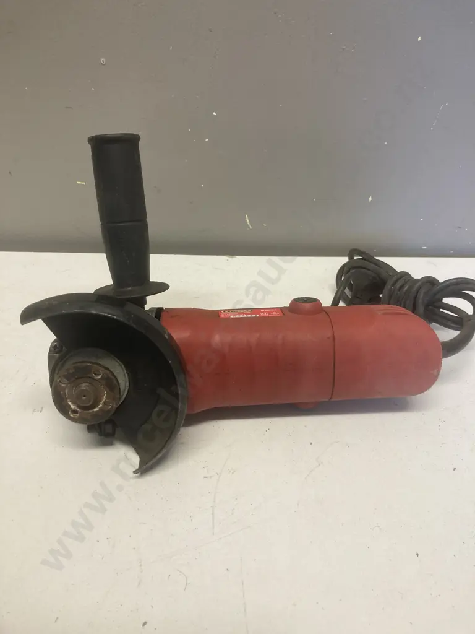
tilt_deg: -34.0
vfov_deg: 63.4
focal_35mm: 28
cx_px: 238
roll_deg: -3.7
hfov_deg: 49.7
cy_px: 317
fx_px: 512
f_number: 1.8
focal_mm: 3.99
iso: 64
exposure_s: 1/50
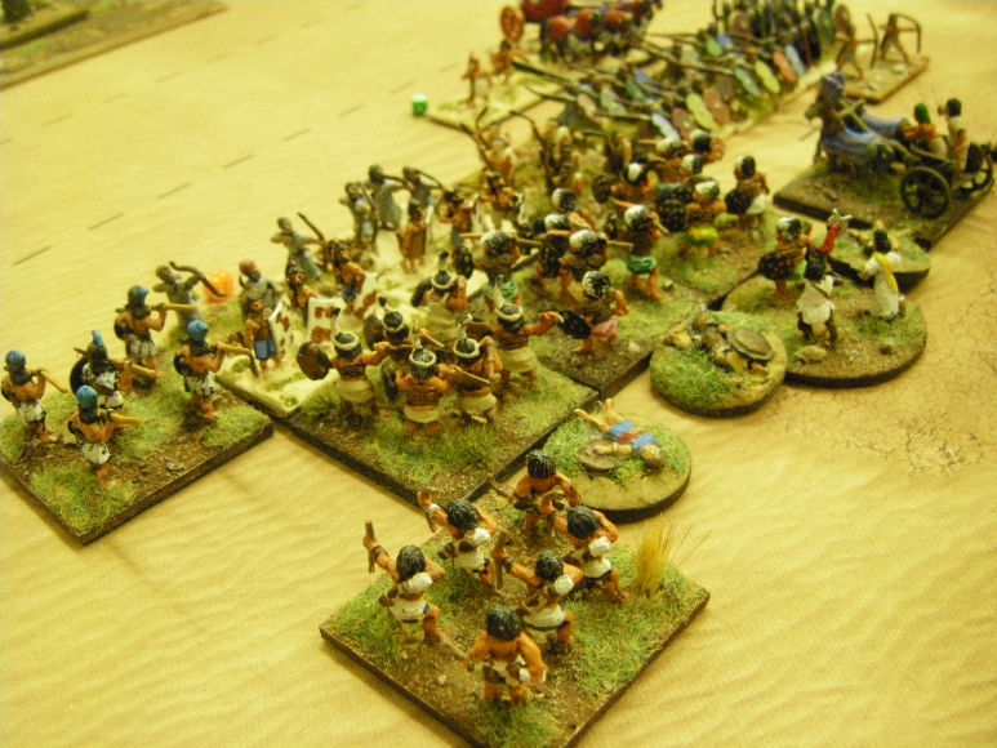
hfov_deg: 49.0
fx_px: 1095
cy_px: 374
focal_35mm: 38
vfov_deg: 37.7
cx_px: 498
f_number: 3.5
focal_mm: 6.3
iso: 800
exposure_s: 1/40
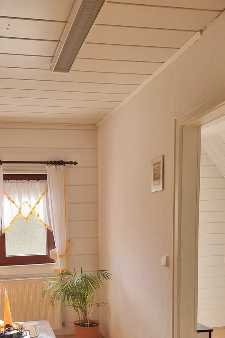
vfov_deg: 48.5
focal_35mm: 38
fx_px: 356
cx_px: 58
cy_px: 257
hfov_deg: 34.4
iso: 64
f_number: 1.8
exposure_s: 1/100
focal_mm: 6.7
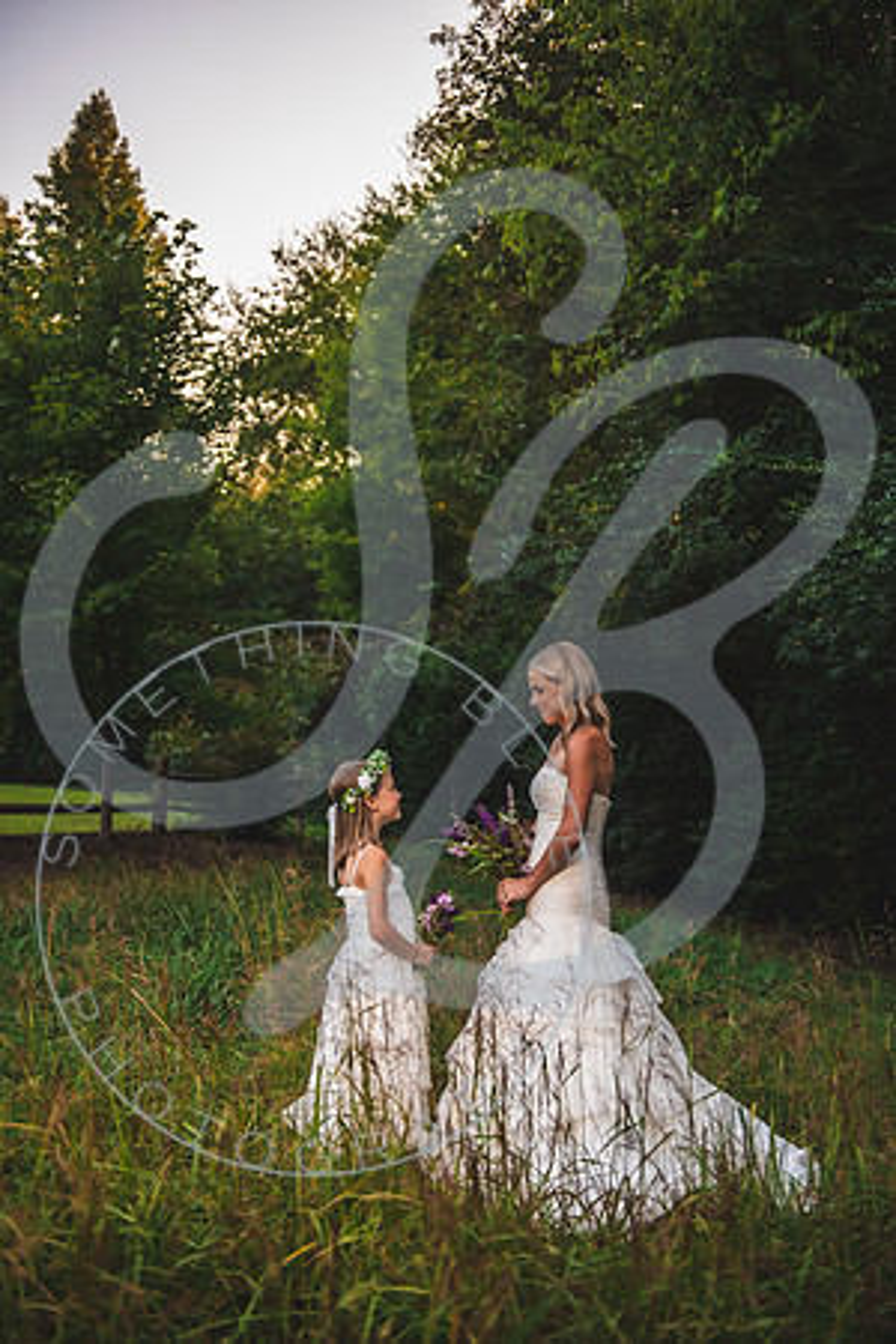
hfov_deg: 33.4
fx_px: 1493
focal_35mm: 40
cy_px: 672
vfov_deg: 48.5
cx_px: 448
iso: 100
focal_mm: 40
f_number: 2.8
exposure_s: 1/200
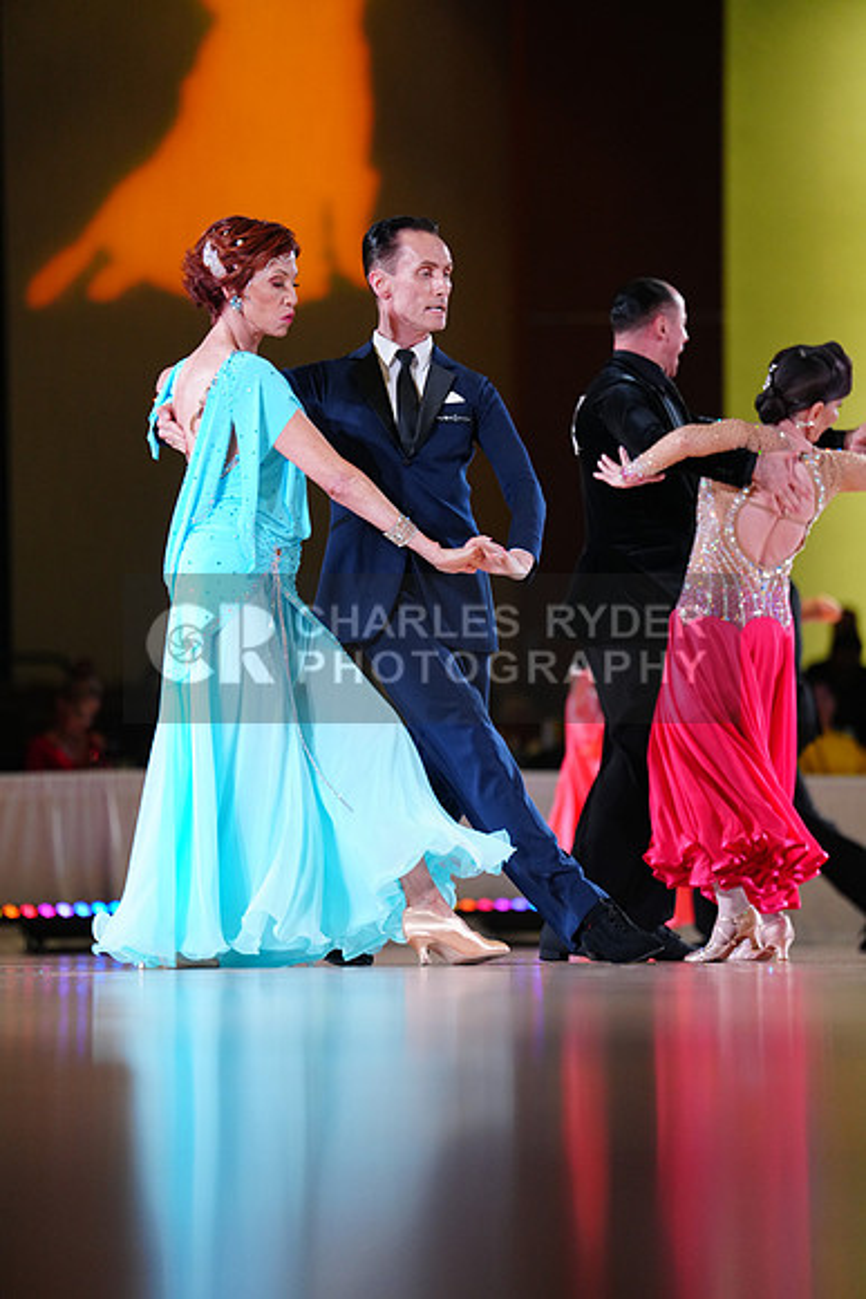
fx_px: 7104
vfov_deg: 10.4
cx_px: 433
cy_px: 650
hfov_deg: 7.0
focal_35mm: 197
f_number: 2.8
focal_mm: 197
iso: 2000
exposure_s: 1/400
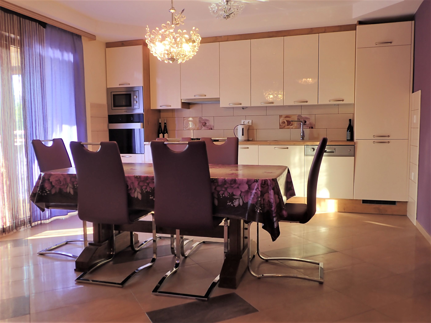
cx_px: 216
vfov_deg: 46.8
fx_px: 374
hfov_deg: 60.0
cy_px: 162
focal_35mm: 30
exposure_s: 1/30
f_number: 2.3
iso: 200
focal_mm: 5.5
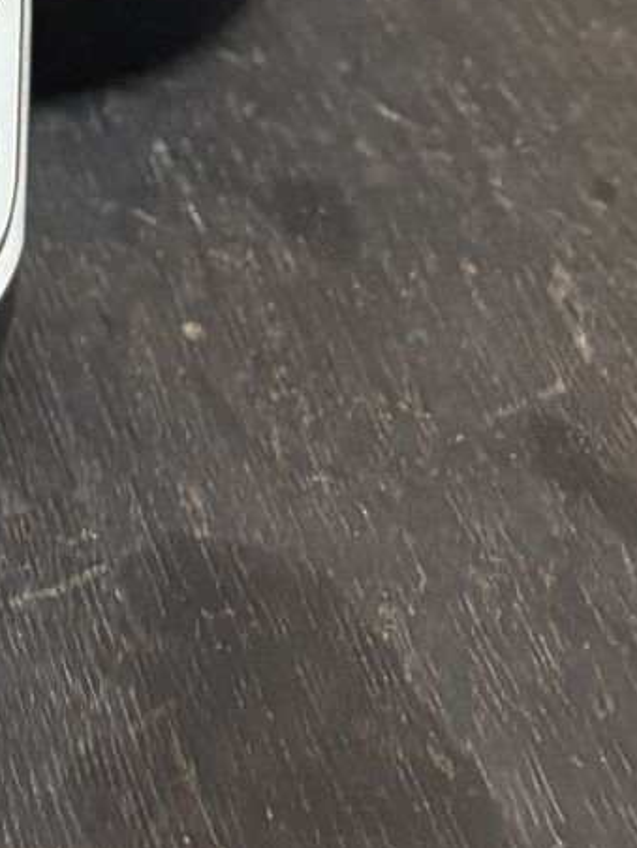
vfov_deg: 11.3
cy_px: -1228
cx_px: -397
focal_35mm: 144
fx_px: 3528
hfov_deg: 9.9
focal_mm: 5.96
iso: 320
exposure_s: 1/50
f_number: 1.6
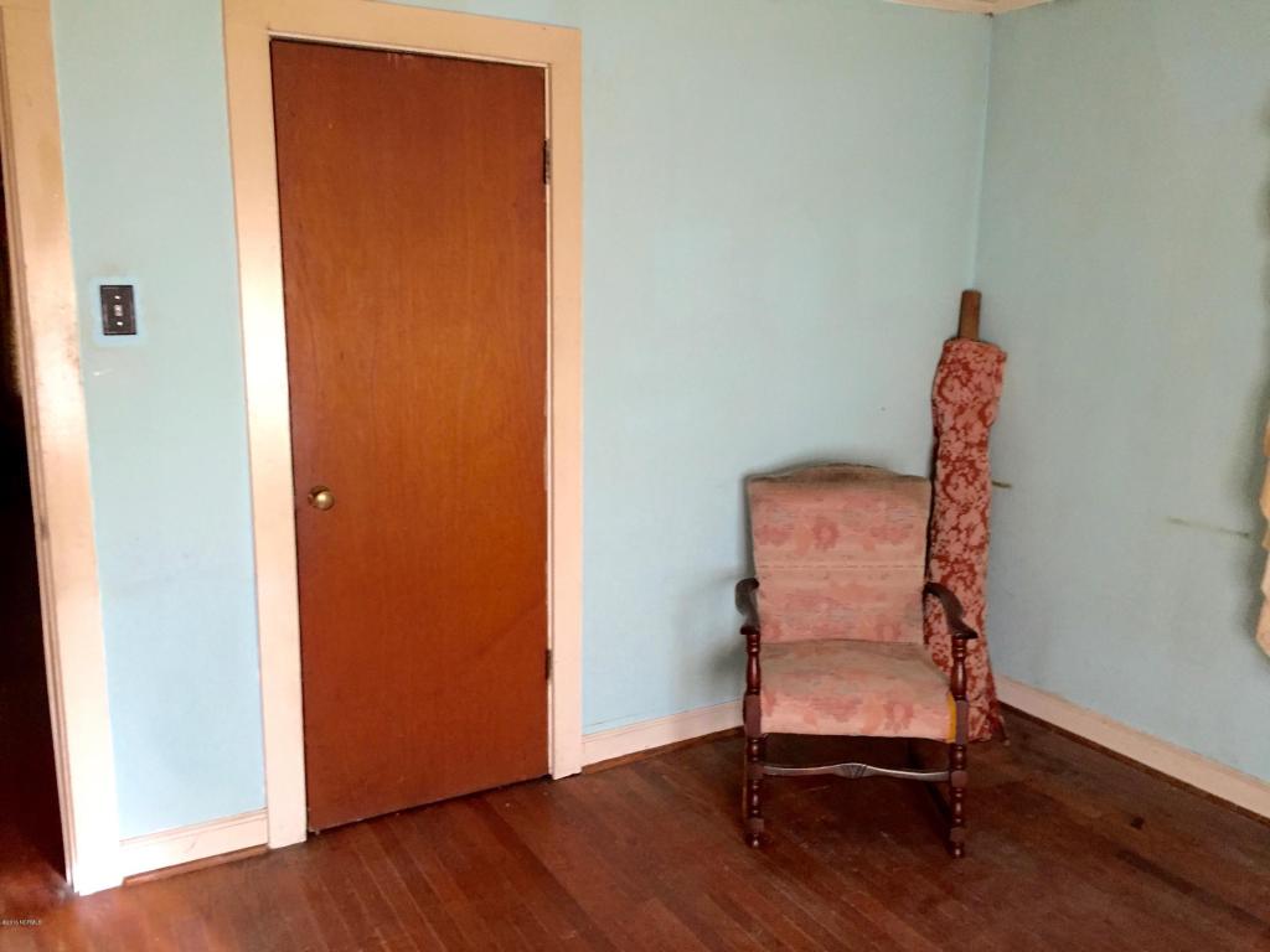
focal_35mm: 29
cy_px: 476
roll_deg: -1.7
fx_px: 1064
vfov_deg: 48.2
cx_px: 635
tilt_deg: -7.5
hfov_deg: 61.7
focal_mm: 4.15
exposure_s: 1/30
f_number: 2.2
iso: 160
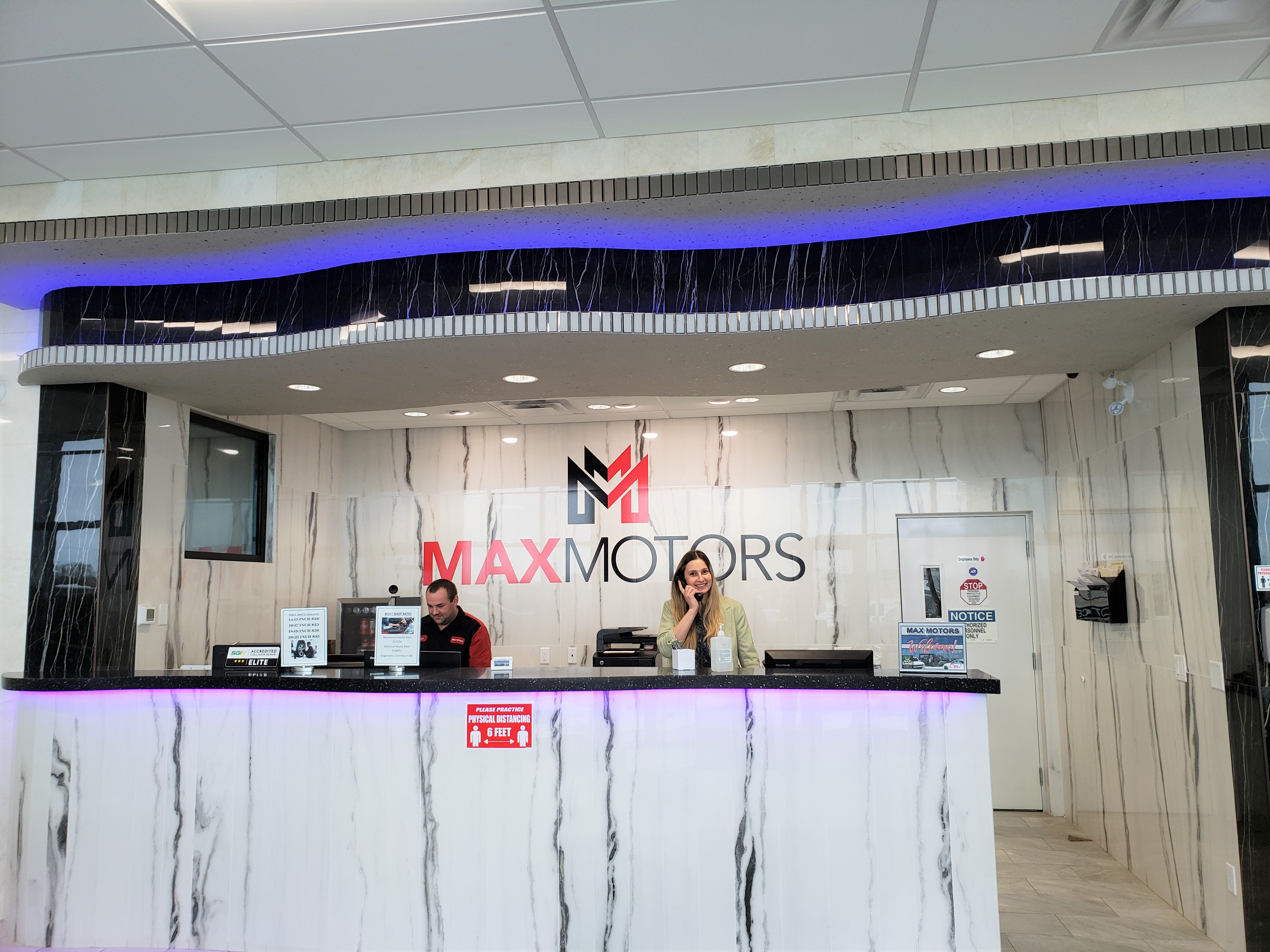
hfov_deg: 67.3
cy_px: 476
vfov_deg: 53.1
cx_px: 635
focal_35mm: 26
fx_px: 954
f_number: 2.4
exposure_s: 1/60
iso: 64
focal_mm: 4.3
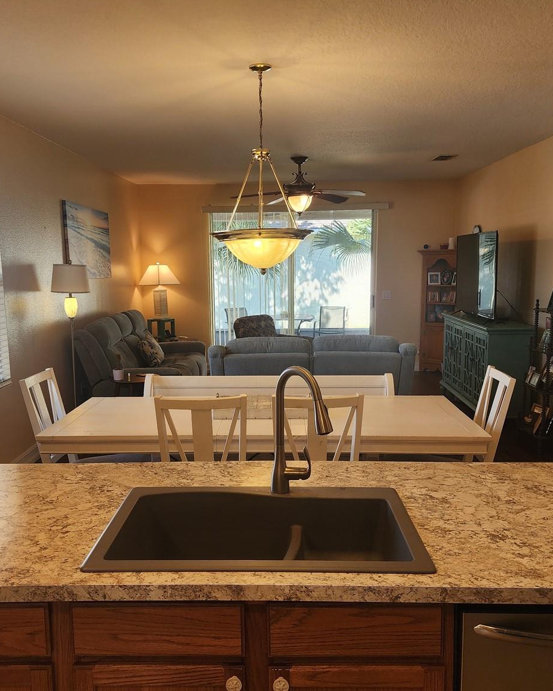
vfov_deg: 57.2
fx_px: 634
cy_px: 352
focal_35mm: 31
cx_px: 259
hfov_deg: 47.1
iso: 64
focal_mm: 6.4
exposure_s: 1/120
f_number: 1.8
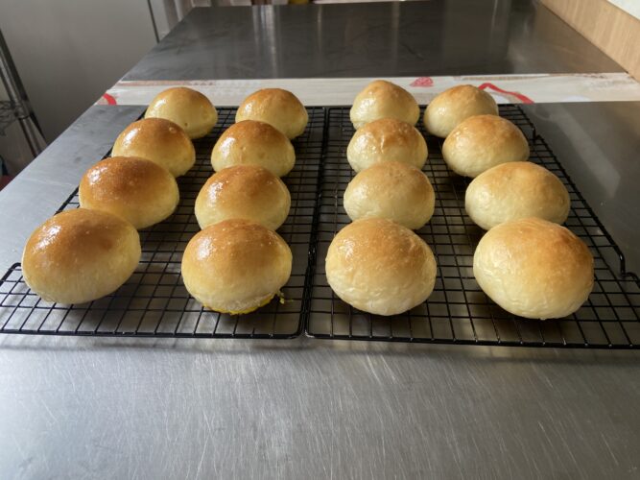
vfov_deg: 53.0
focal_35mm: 26
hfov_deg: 67.3
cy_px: 240
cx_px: 320
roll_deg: +2.1
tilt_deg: -37.3
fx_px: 481
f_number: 1.8
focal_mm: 4.25
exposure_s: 1/122
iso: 80
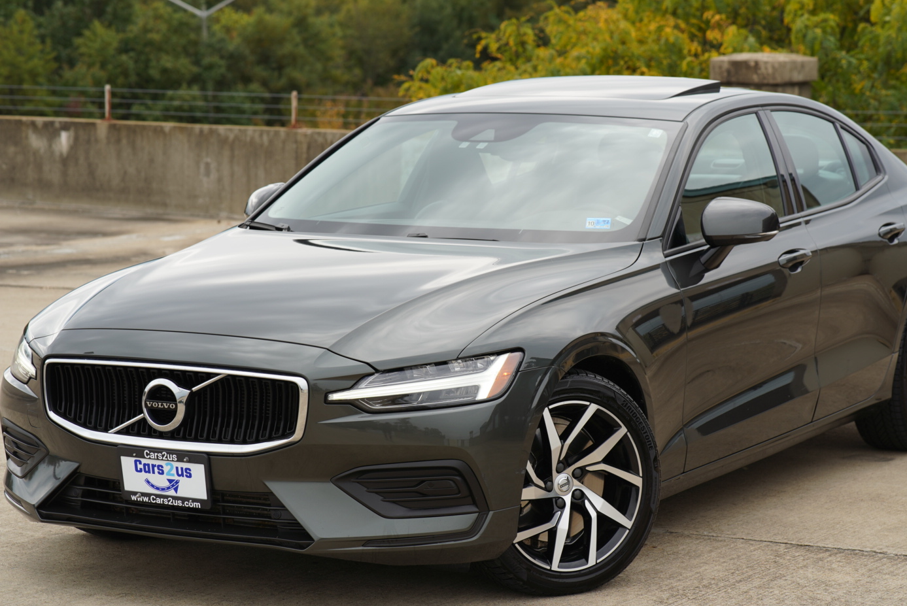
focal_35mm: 99
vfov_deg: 13.8
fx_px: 2496
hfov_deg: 20.6
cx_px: 476
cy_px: 329
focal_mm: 85
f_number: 4.5
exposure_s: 1/250
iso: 100
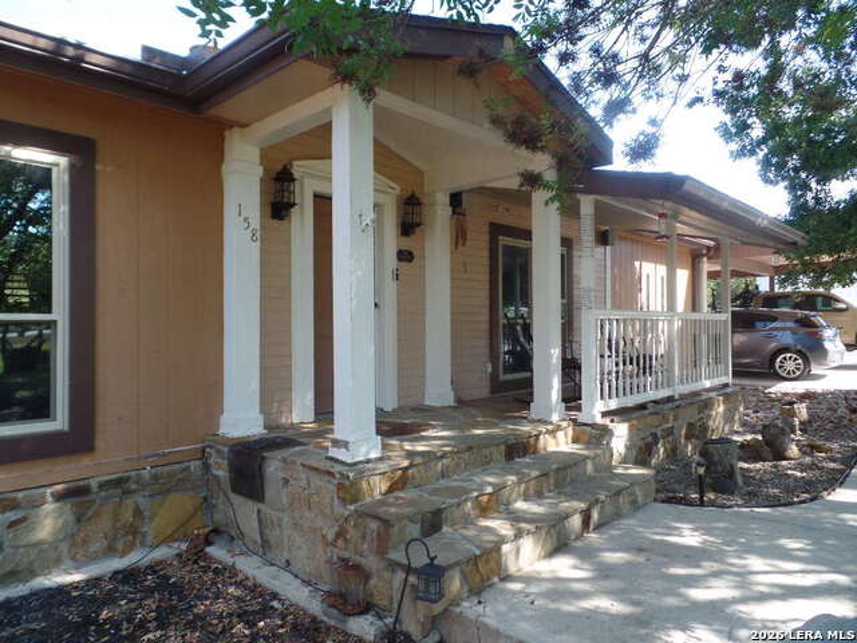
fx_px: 569
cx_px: 428
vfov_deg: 58.9
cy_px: 322
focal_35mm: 23
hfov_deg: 73.9
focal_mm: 4.1
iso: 80
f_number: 3.5
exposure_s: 1/125
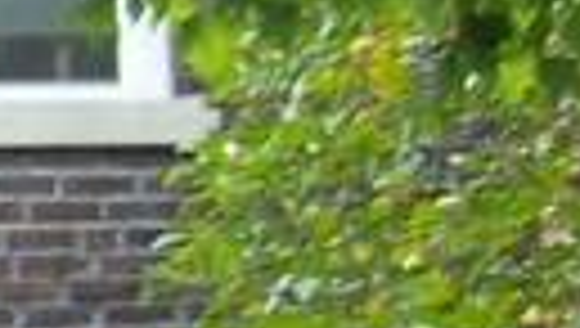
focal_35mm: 328
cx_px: -1425
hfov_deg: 5.9
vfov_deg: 3.7
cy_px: 458
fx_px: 5052
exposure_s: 1/80
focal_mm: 6.3
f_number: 2.8
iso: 160
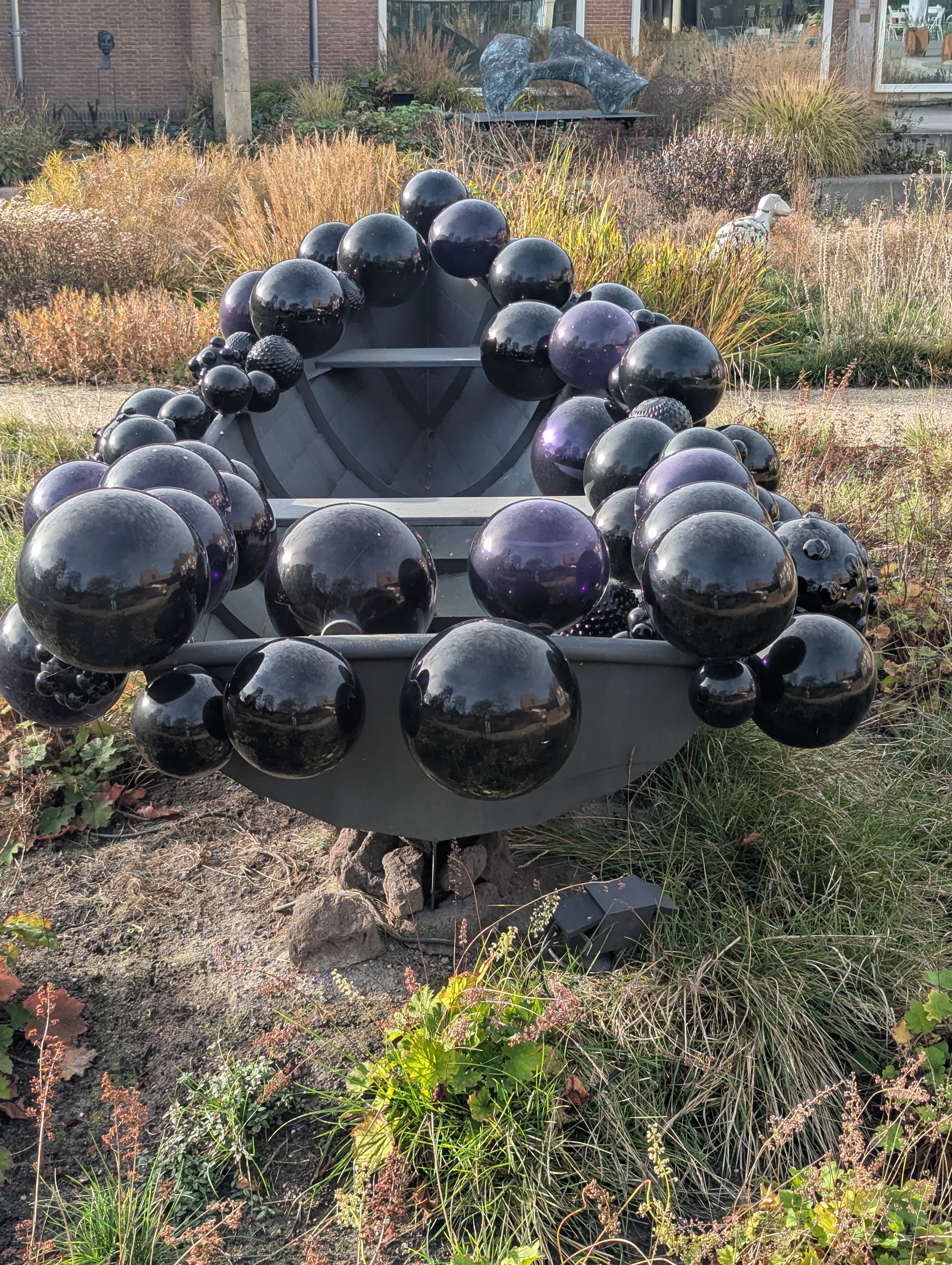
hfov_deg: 27.1
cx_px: 426
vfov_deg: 35.5
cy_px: 633
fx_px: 1975
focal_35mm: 54
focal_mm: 6.81
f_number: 1.85
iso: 42
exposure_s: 1/487
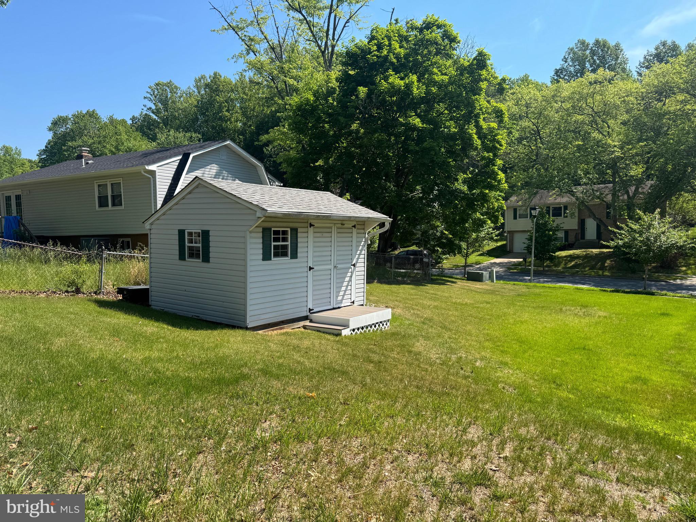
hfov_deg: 71.6
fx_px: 483
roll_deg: +2.0
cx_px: 348
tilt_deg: -3.8
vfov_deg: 56.8
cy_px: 261
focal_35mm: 24
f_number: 1.78
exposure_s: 1/2415
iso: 80
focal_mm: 6.76
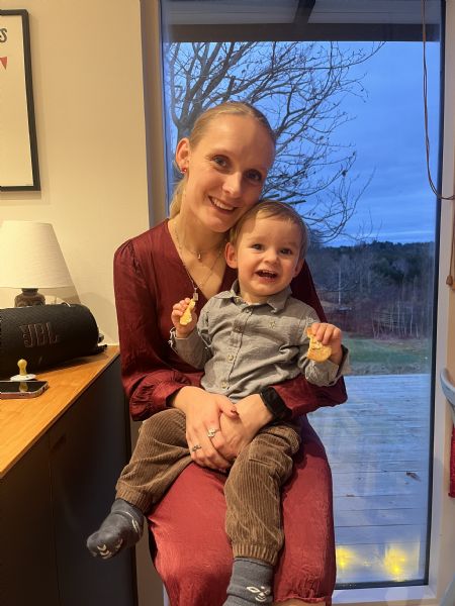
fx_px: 456
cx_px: 228
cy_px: 303
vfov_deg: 67.3
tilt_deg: -6.8
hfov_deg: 53.1
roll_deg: +1.5
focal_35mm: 26
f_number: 1.6
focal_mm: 5.1
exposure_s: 1/50
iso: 200
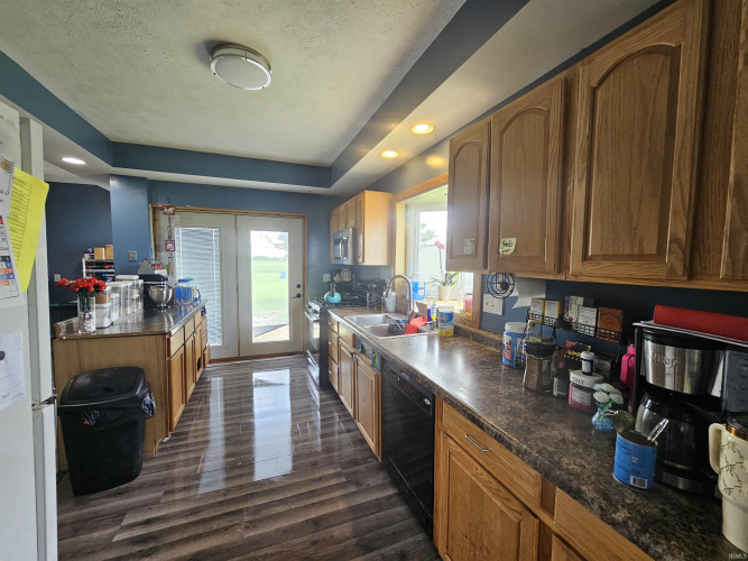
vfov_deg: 89.9
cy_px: 280
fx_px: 281
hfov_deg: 106.2
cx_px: 374
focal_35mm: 13
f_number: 2.2
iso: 100
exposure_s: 1/60
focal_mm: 2.2
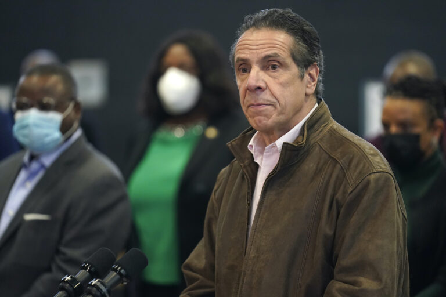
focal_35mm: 200
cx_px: 223
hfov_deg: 10.3
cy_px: 148
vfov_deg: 6.9
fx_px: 2478
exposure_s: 1/350
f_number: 2.8
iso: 3200
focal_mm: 200
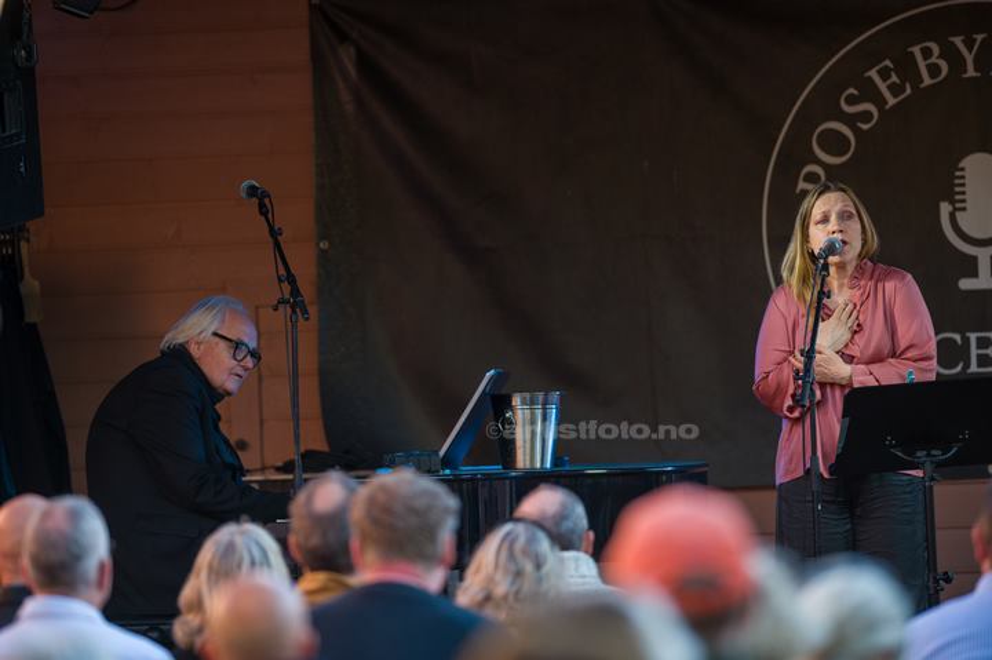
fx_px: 8261
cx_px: 496
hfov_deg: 6.9
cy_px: 330
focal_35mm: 300
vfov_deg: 4.6
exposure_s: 1/1000
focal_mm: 300
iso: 800
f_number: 2.8
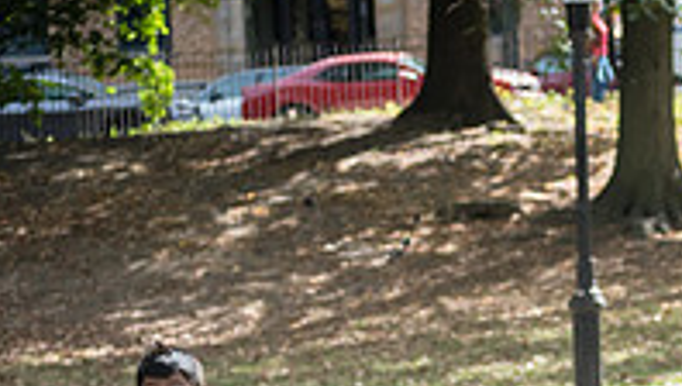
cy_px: 643
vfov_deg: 4.9
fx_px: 4437
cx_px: 820
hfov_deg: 8.7
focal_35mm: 245
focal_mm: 80
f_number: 4
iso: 1000
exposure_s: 1/640
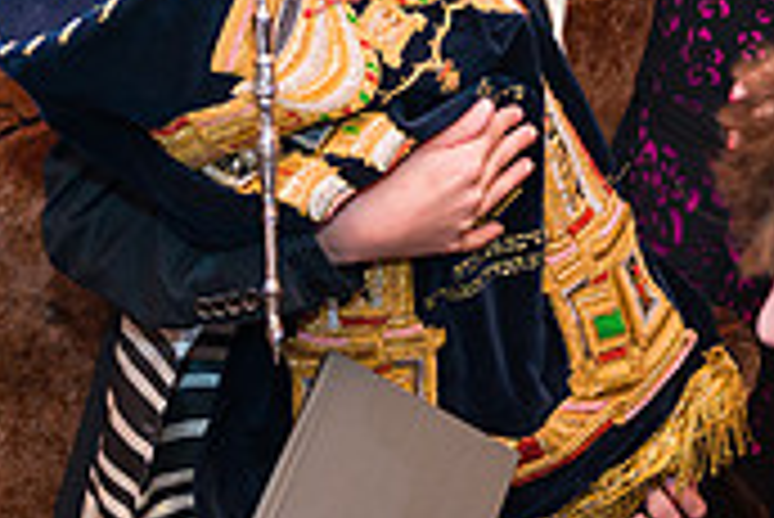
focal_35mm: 83
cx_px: 463
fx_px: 1786
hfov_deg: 24.4
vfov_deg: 16.0
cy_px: -49
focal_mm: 24
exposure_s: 1/200
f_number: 3.2
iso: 1250
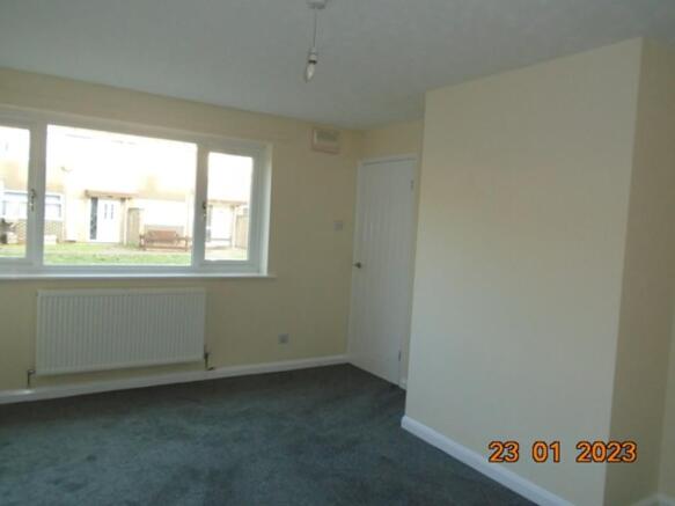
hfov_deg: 67.3
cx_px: 338
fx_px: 507
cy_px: 253
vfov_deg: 53.0
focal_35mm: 26
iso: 250
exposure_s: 1/50
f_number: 3.2
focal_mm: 4.6
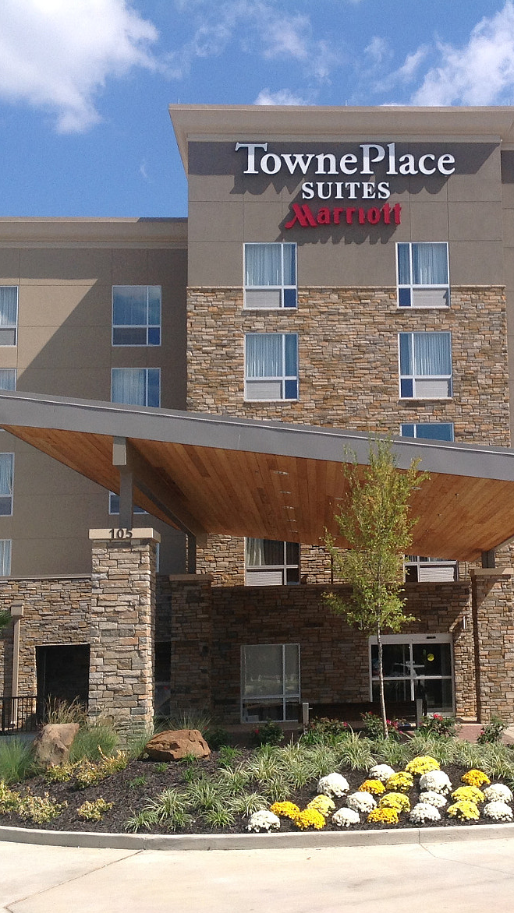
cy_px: 452
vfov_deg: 39.9
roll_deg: +0.4
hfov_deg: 22.8
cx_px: 384
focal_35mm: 52
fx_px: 1260
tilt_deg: +8.1
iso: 50
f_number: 2.4
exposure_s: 1/2016
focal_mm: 4.28
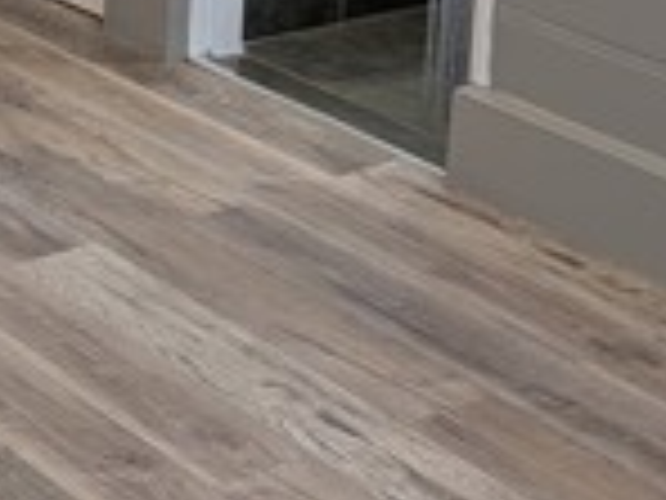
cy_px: -430
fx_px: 2001
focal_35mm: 104
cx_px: -544
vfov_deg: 12.8
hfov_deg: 15.9
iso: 33
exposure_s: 1/30
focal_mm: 6.9
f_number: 1.68
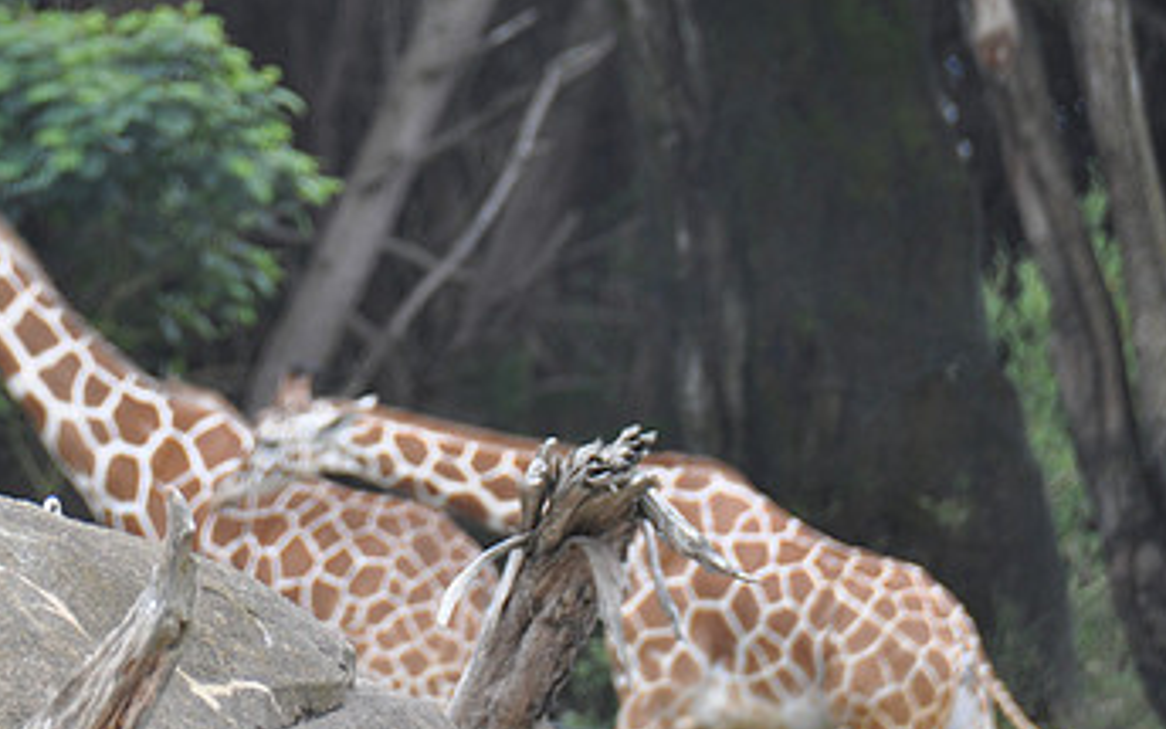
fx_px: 24532
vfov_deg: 1.7
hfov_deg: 2.7
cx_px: 244
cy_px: 293
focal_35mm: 772
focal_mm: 300
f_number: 5.6
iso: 320
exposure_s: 1/320
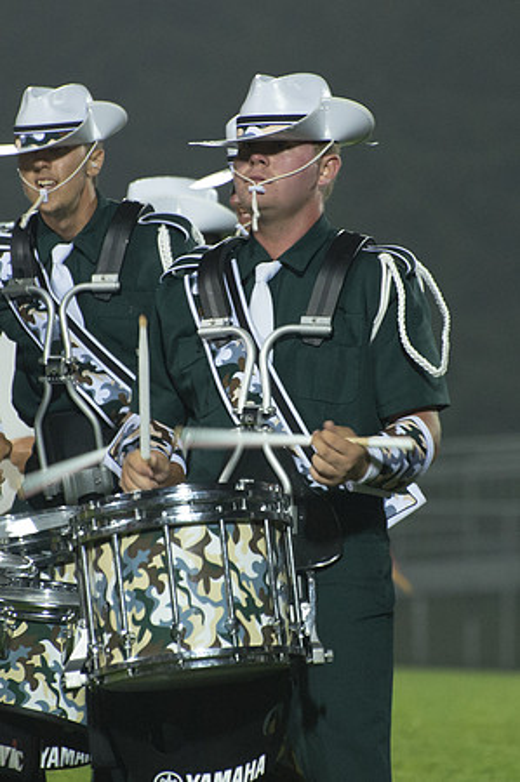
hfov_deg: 2.9
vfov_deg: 4.4
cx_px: 324
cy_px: 368
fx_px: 10213
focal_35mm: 470
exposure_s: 1/160
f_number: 5.3
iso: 4000
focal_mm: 240
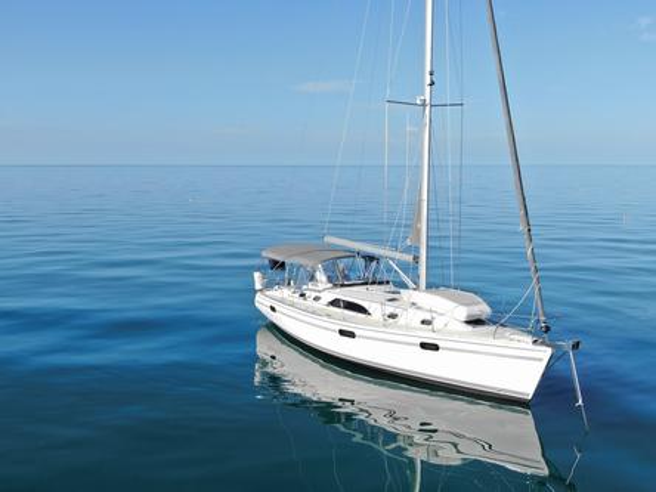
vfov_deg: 33.6
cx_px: 328
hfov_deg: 43.9
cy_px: 246
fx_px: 815
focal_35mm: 43
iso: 100
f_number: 3.6
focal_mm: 7.39
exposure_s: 1/1000
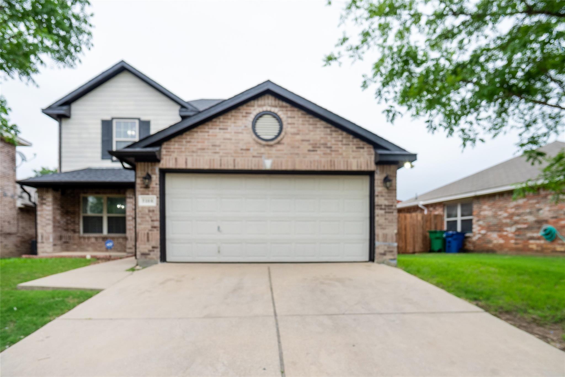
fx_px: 282
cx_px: 282
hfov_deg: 90.0
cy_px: 188
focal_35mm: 18
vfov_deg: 67.4
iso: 500
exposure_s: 1/1250
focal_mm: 12
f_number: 3.5
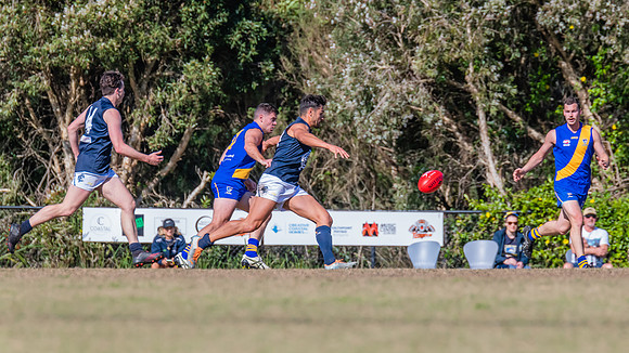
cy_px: 122
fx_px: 9231
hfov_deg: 3.9
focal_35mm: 554
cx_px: 393
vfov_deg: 2.2
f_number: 8
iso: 800
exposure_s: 1/2000
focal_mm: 420
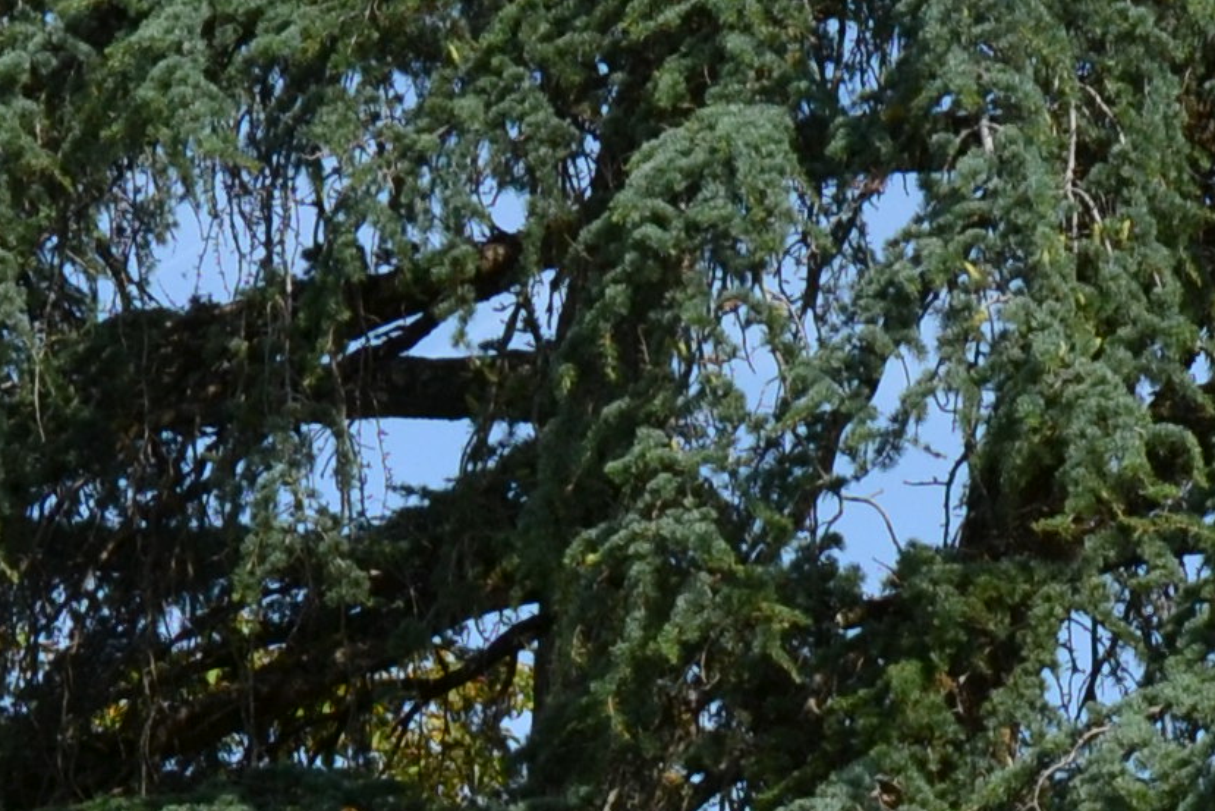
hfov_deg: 13.6
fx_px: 5063
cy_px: 1829
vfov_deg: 8.5
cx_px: 923
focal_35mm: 150
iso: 400
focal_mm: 18
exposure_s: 1/1600
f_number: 6.3
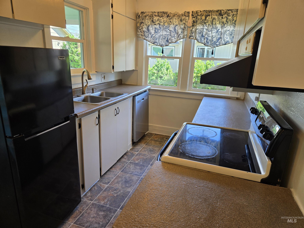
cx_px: 152
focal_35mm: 23
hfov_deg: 73.9
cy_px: 114
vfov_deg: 58.9
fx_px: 202
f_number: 1.8
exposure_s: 1/120
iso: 50
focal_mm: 5.4
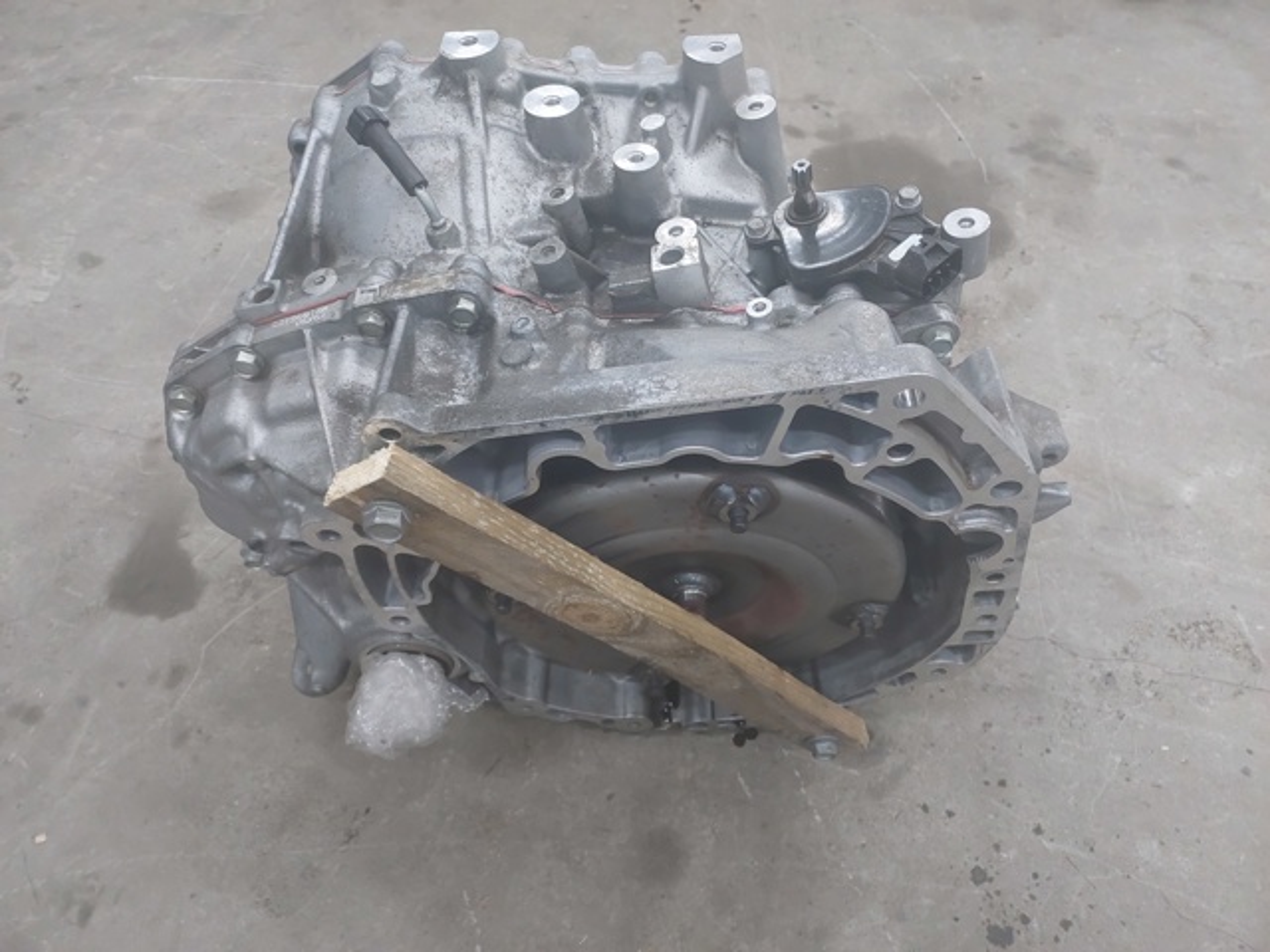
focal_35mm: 28
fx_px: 1027
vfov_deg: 49.7
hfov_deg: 63.4
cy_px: 476
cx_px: 635
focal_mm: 5.32
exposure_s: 1/60
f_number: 1.8
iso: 500
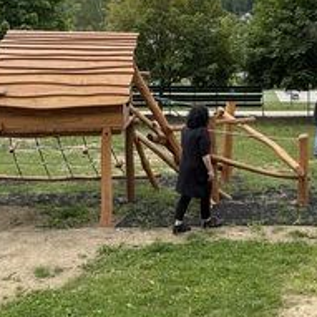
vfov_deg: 33.4
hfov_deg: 31.9
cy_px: 80
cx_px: 302
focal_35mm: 50
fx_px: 518
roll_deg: -0.5
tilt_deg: +0.0
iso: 100
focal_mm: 6.76
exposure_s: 1/2110
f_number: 1.78
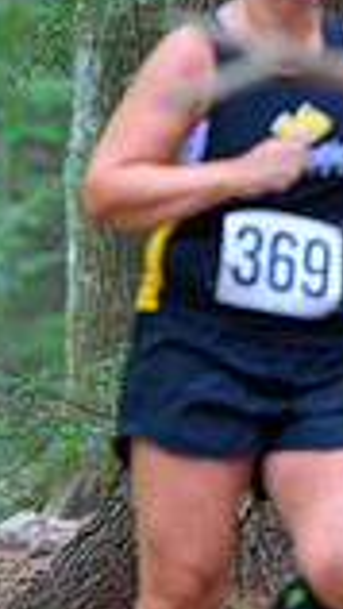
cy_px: 378
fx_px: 9643
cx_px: -67
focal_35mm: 597
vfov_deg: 3.6
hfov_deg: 2.0
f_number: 4
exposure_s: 1/200
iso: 8000
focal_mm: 200
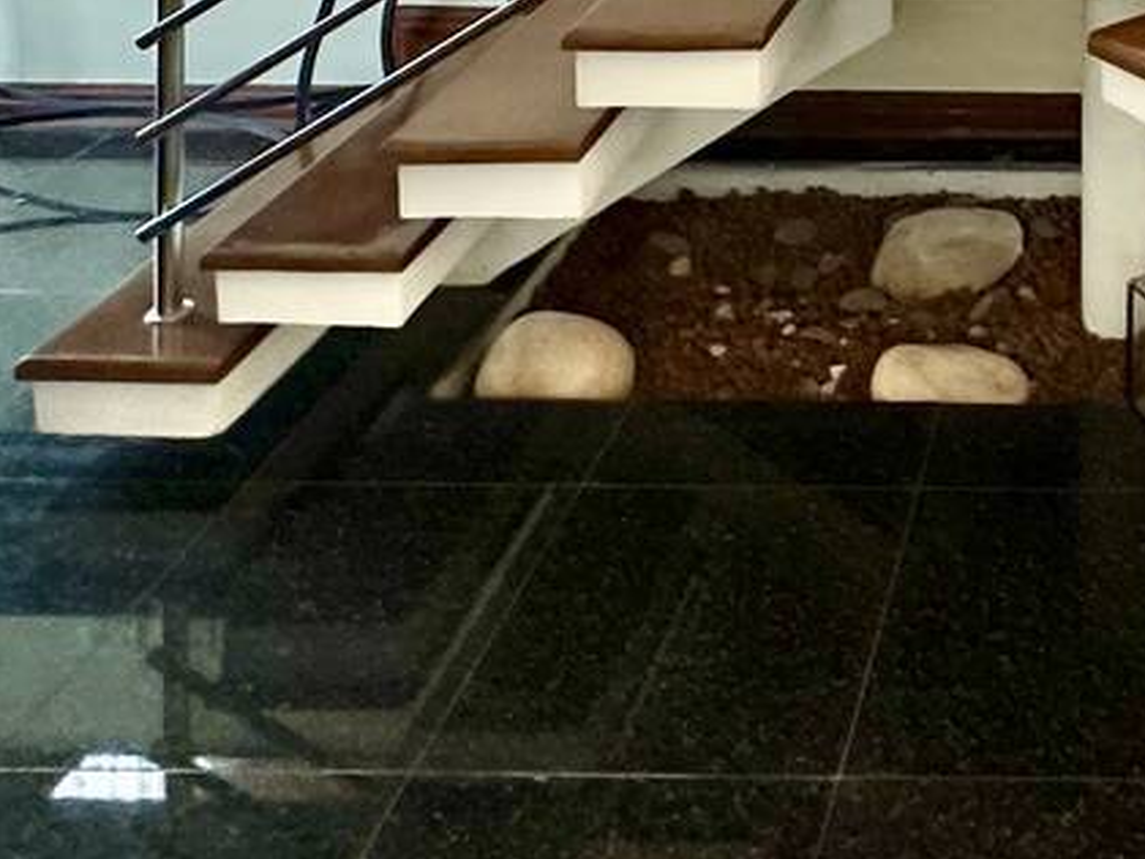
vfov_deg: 22.6
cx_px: 1210
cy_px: -537
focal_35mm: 48
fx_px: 1588
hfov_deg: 35.0
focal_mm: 2.22
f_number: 2.2
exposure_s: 1/60
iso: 250
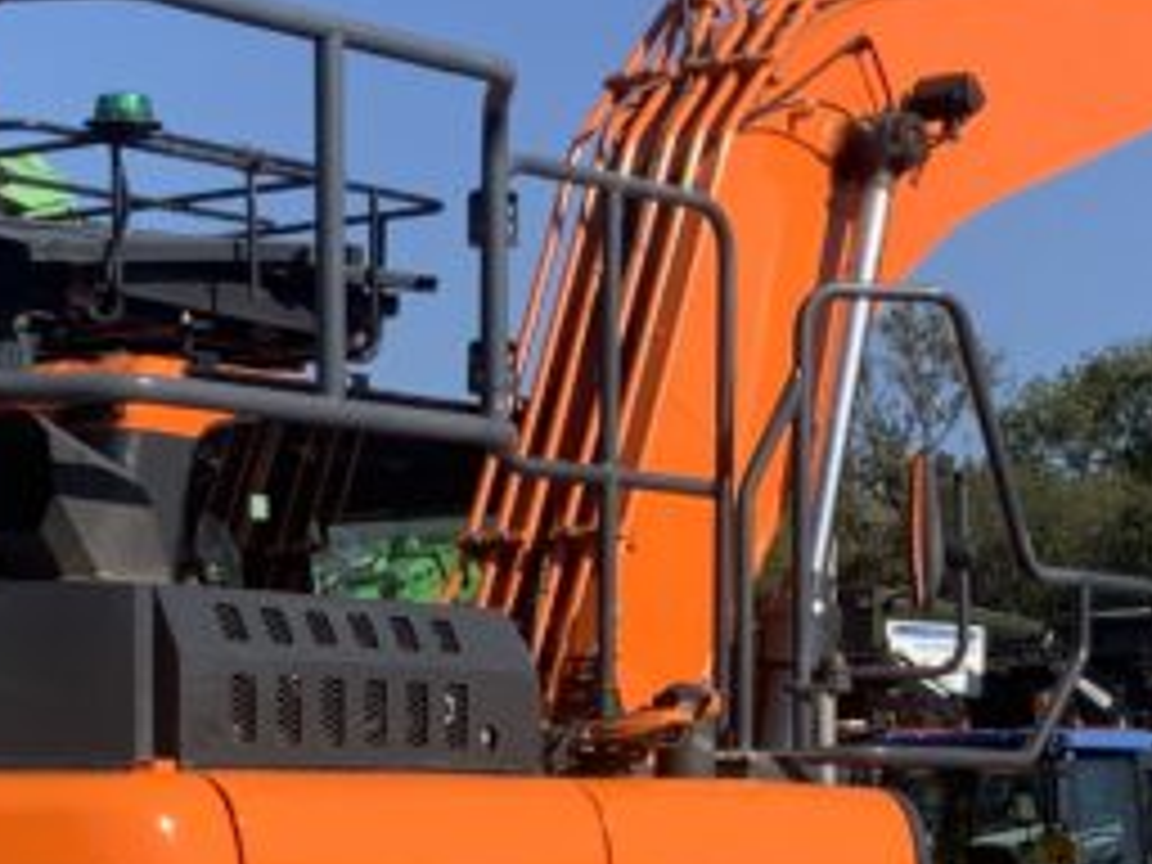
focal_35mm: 116
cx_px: 666
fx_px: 3860
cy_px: 886
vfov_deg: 12.6
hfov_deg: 17.0
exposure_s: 1/1626
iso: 16
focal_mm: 3
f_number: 1.8
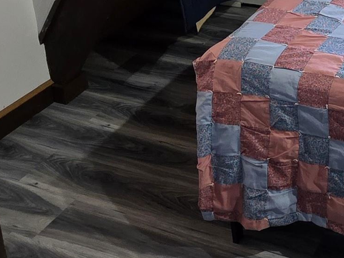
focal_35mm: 54
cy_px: -112
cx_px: 375
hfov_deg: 31.7
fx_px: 537
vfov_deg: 22.8
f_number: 1.9
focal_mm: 2.2
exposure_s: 1/60
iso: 400
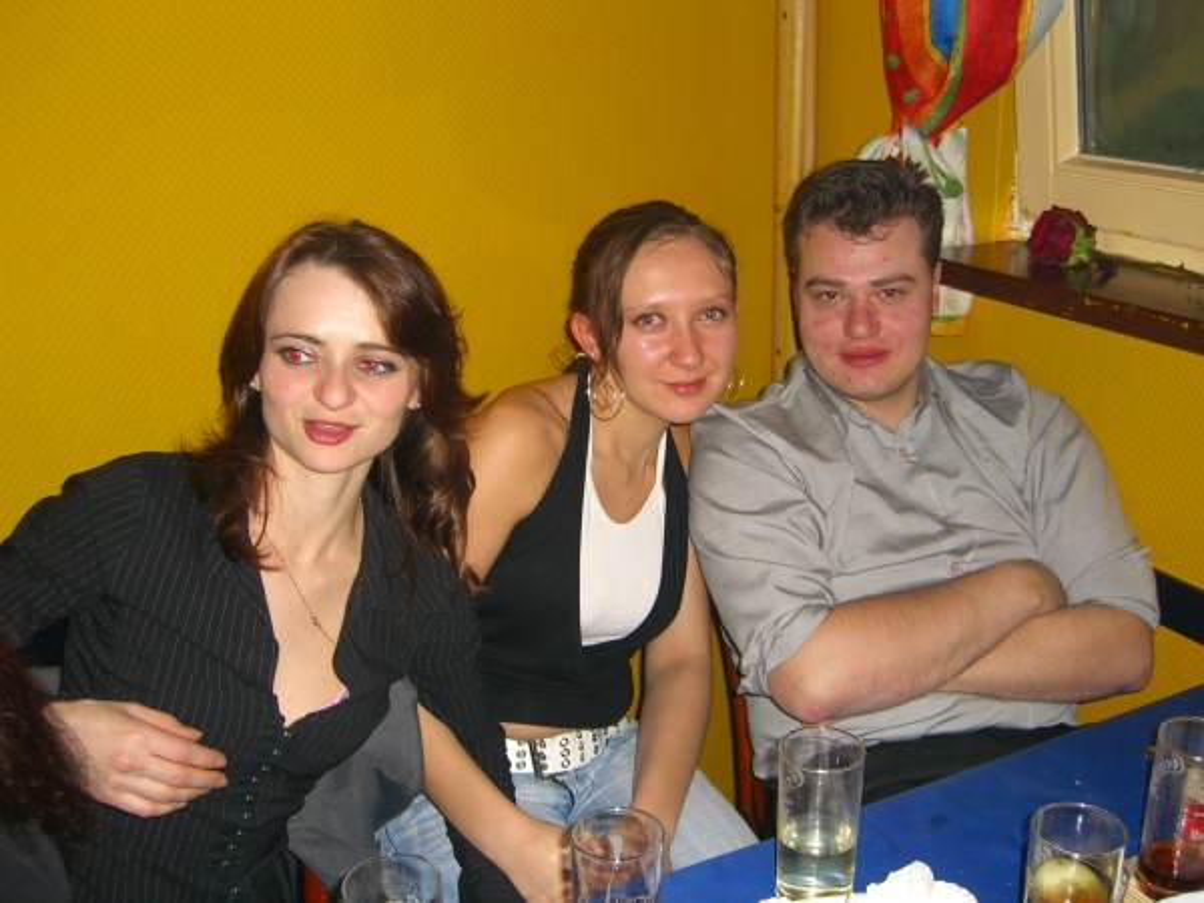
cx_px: 602
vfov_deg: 37.7
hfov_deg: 49.0
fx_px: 1322
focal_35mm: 38
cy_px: 452
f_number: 2.8
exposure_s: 1/60
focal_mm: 7.9
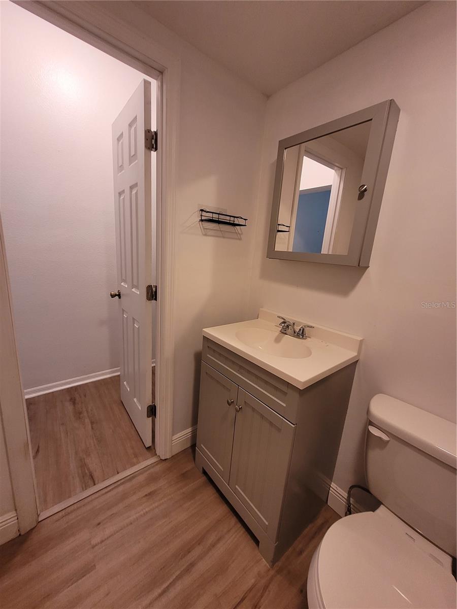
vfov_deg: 106.2
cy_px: 304
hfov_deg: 89.9
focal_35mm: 13
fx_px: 229
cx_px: 228
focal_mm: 1.74
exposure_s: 1/60
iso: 160
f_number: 2.2
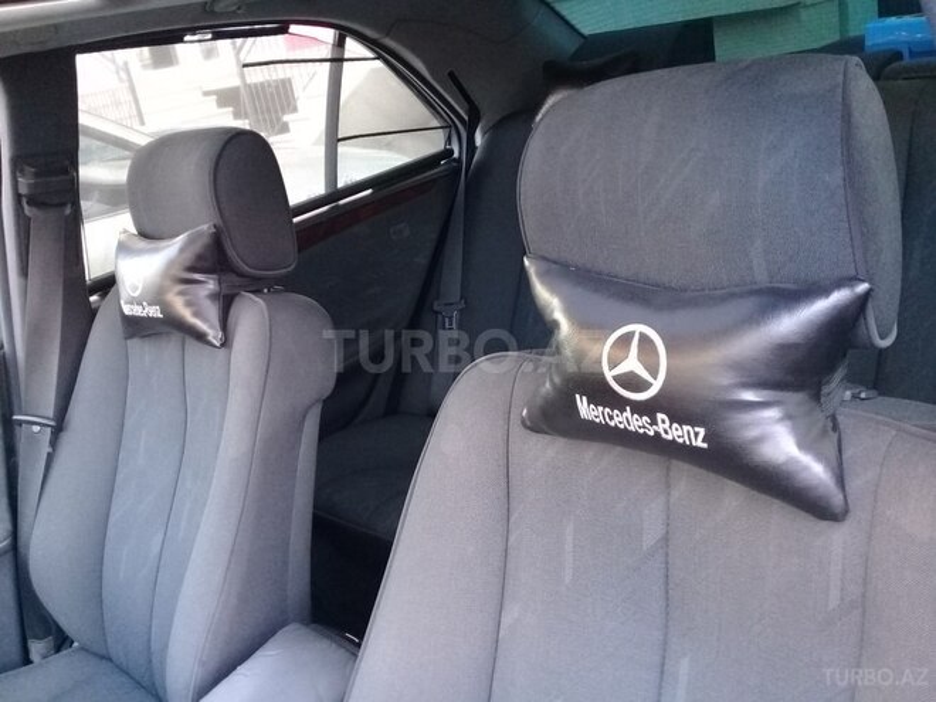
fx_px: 838
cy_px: 351
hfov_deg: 58.4
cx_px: 468
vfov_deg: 45.4
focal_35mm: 31
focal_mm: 3.3
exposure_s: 1/33
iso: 200
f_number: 2.2
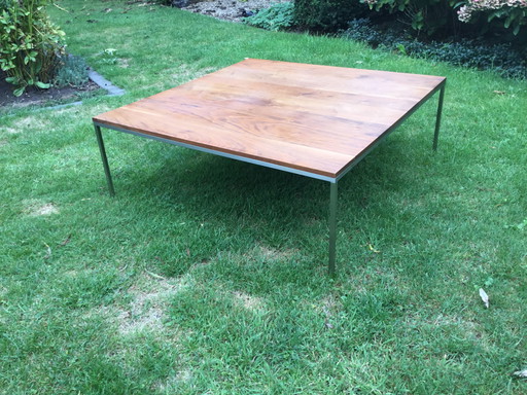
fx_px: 472
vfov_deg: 45.4
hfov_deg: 58.4
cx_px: 264
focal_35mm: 31
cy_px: 198
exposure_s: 1/50
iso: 25
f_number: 2.4
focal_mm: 3.3
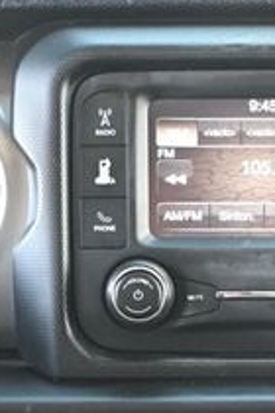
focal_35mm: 155
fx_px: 1776
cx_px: 273
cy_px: 415
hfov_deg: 8.8
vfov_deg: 13.1
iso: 4500
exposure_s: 1/60
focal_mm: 34
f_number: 5
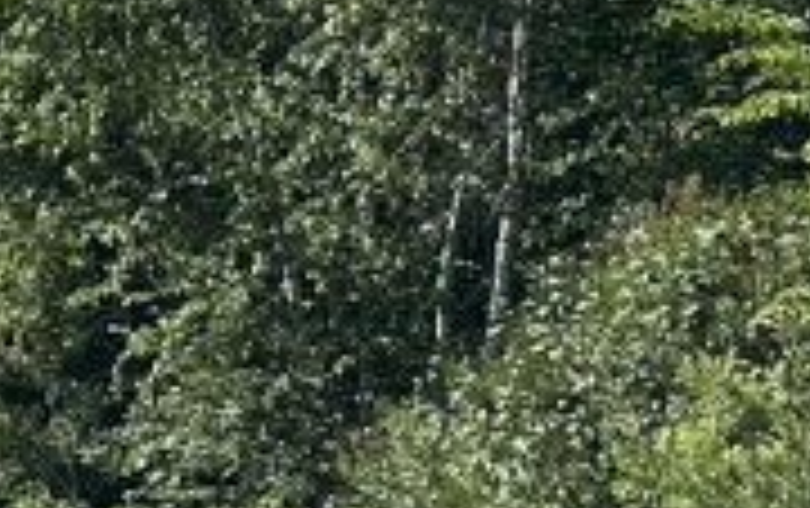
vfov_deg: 6.9
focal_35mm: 188
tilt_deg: +8.1
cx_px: -605
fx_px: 4155
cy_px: -198
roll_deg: -3.6
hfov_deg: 10.5
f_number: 1.78
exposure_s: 1/5848
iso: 80
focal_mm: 6.86
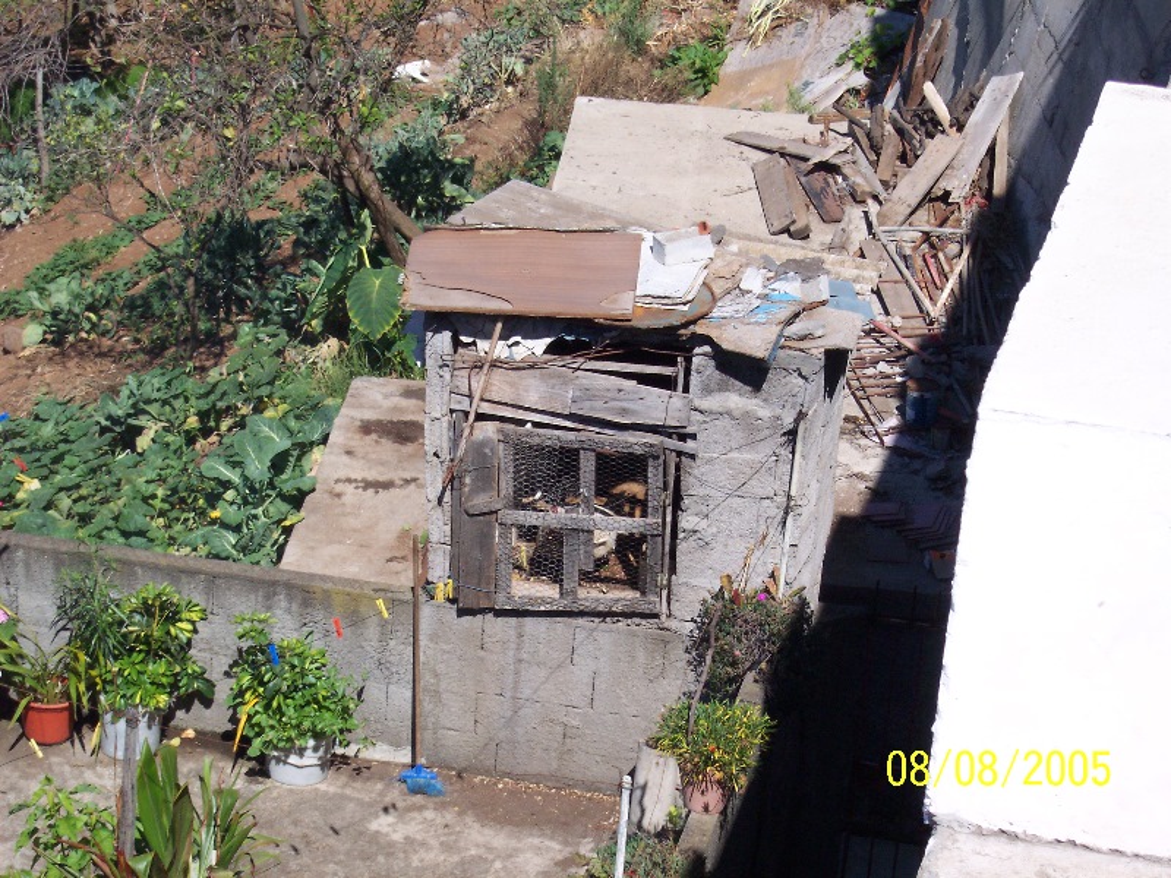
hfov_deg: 17.3
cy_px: 439
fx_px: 3856
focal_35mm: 114
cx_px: 586
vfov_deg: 13.0
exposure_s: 1/350
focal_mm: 24
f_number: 8
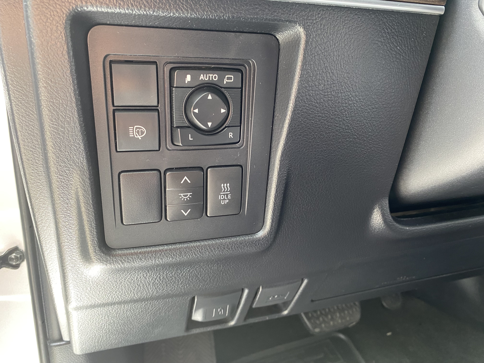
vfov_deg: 53.1
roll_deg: +4.9
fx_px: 364
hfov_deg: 67.3
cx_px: 242
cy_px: 182
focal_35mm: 26
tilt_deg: -12.0
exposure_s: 1/60
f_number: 1.8
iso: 250
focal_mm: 4.25
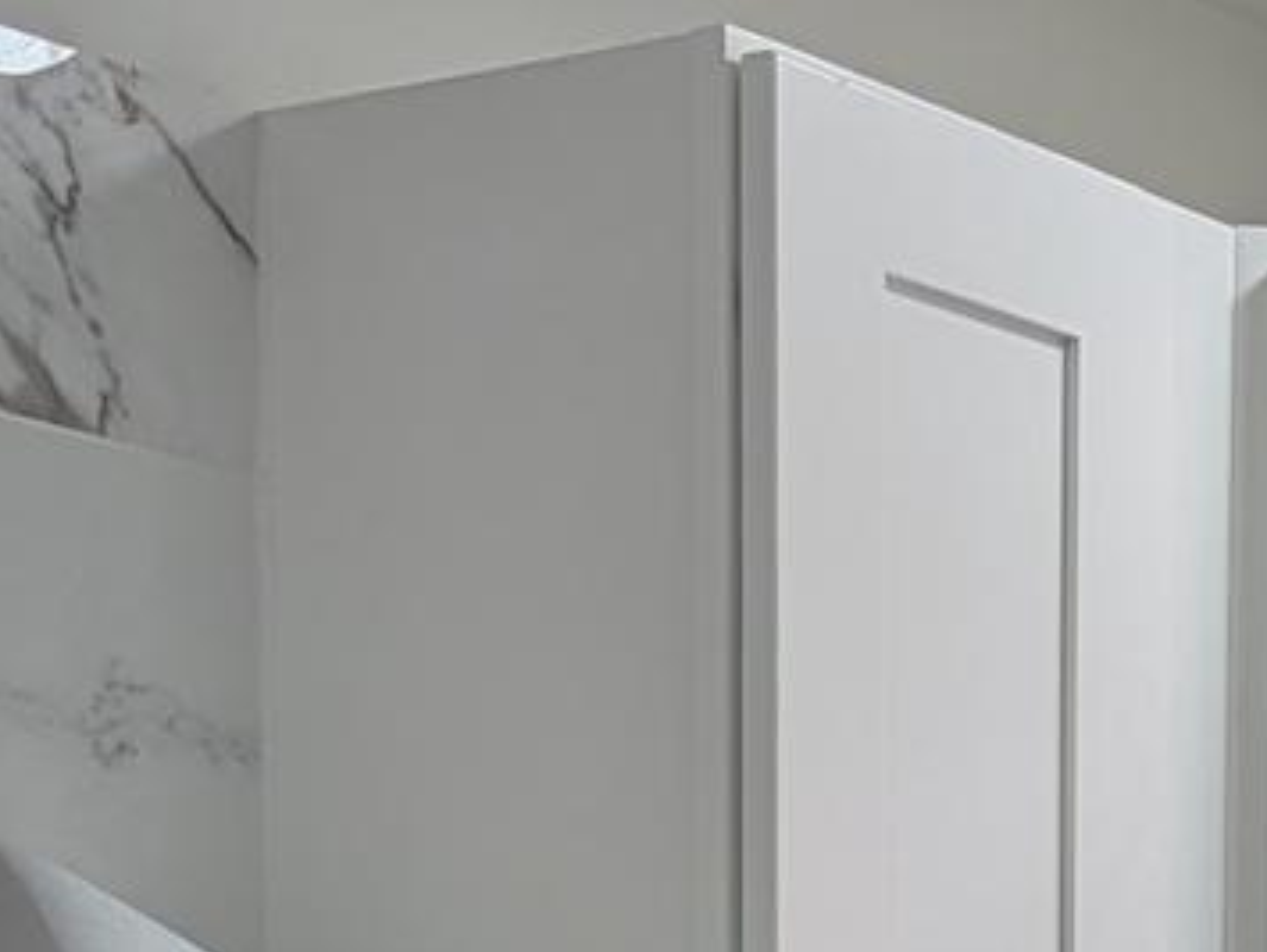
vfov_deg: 9.4
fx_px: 5056
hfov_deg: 14.0
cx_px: 1353
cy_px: 2392
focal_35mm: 138
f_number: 1.68
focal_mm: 6.9
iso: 21
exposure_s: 1/180
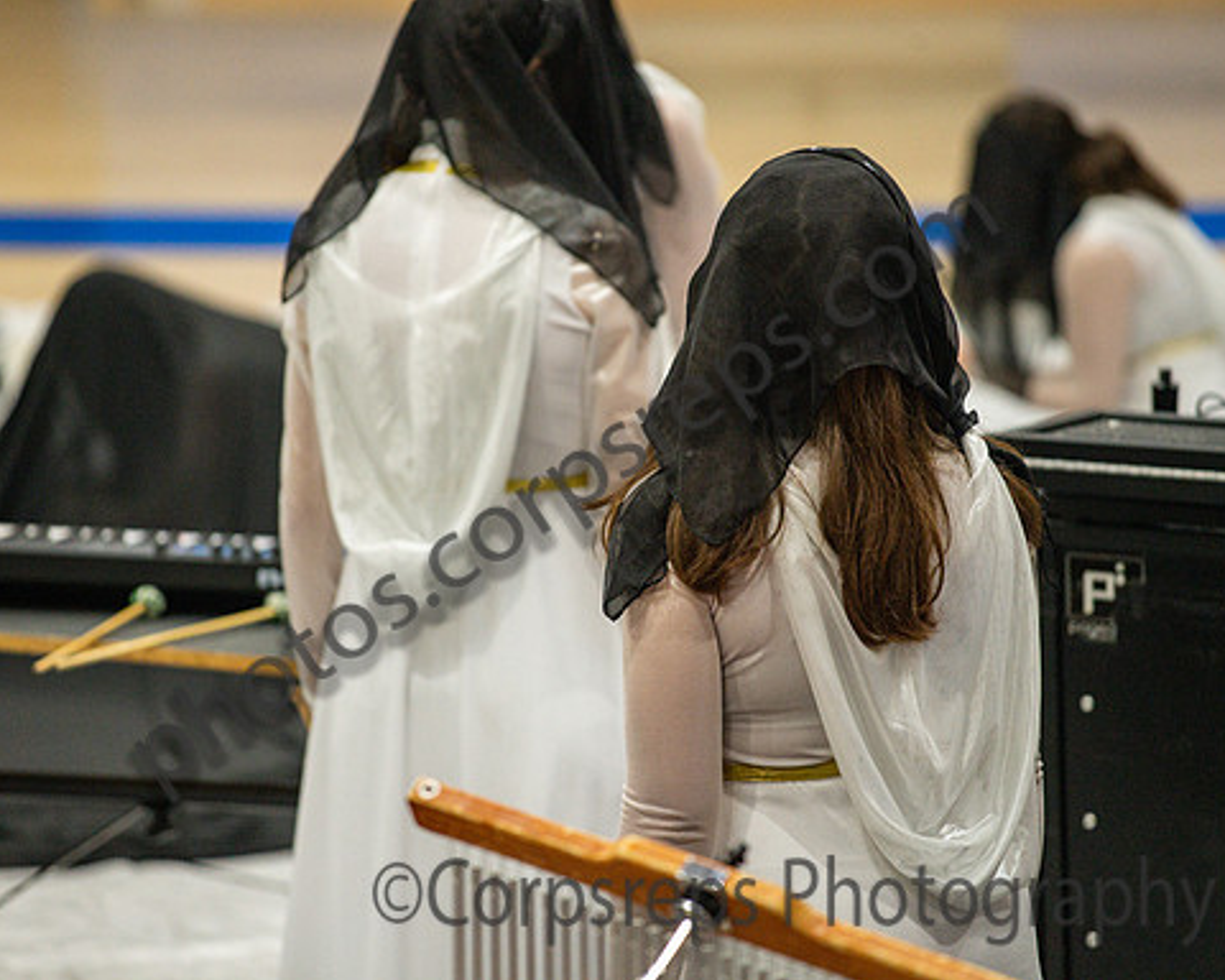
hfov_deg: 8.5
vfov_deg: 6.8
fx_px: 8230
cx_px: 607
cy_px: 491
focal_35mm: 227
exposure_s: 1/500
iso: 5600
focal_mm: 200
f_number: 4
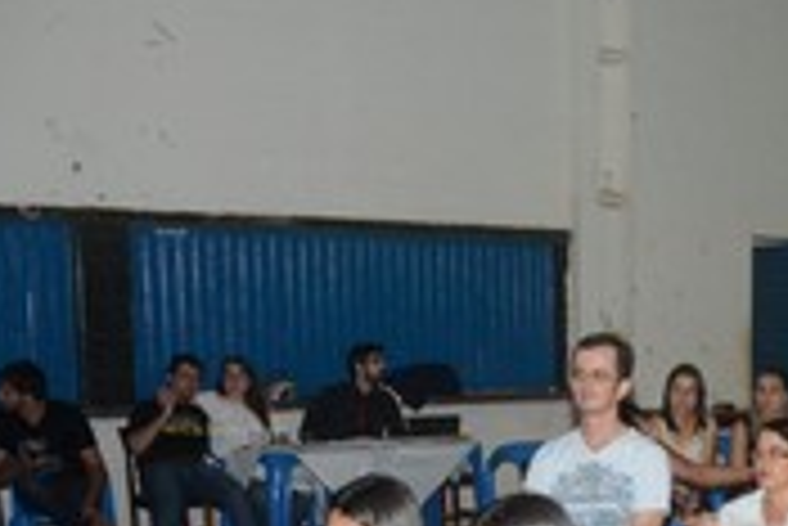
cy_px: 571
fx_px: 1687
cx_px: 878
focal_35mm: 77
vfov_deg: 17.2
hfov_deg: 24.4
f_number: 3.5
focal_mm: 20
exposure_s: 1/160
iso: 3200
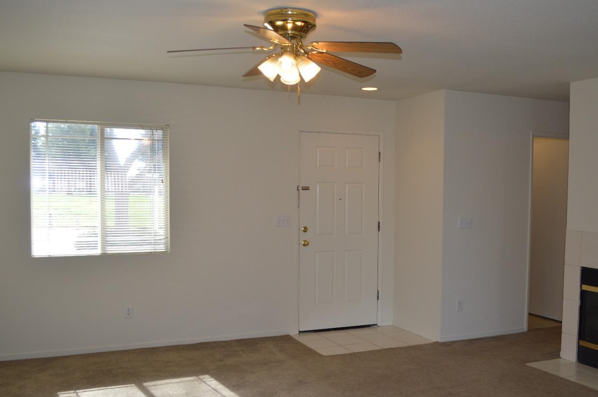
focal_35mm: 36
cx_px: 340
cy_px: 216
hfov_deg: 53.0
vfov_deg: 36.8
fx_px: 597
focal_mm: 20
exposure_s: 1/125
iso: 220
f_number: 4
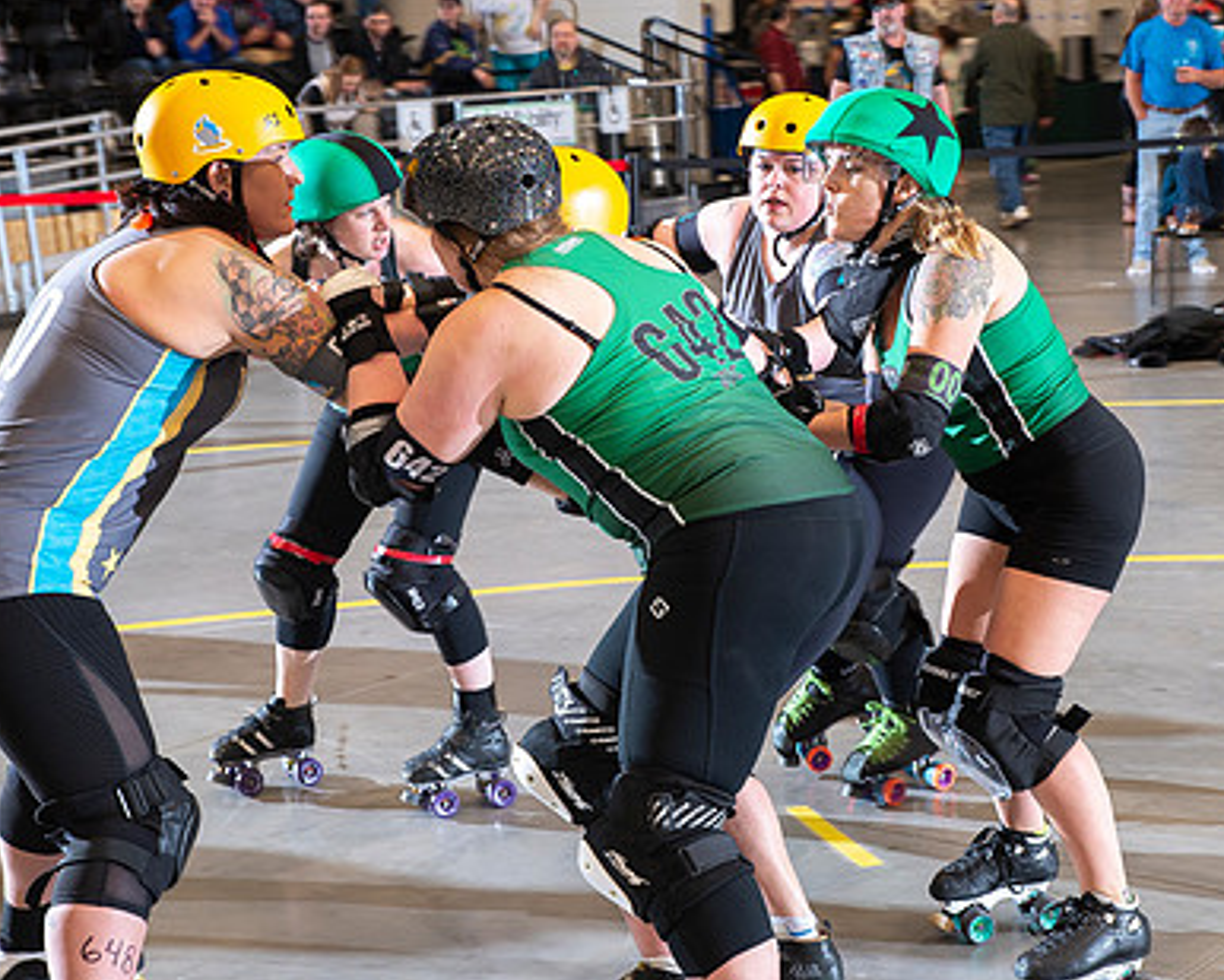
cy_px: 336
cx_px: 809
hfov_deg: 24.3
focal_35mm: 78
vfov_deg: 19.6
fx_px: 2826
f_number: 5.6
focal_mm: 52
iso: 640
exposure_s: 1/160
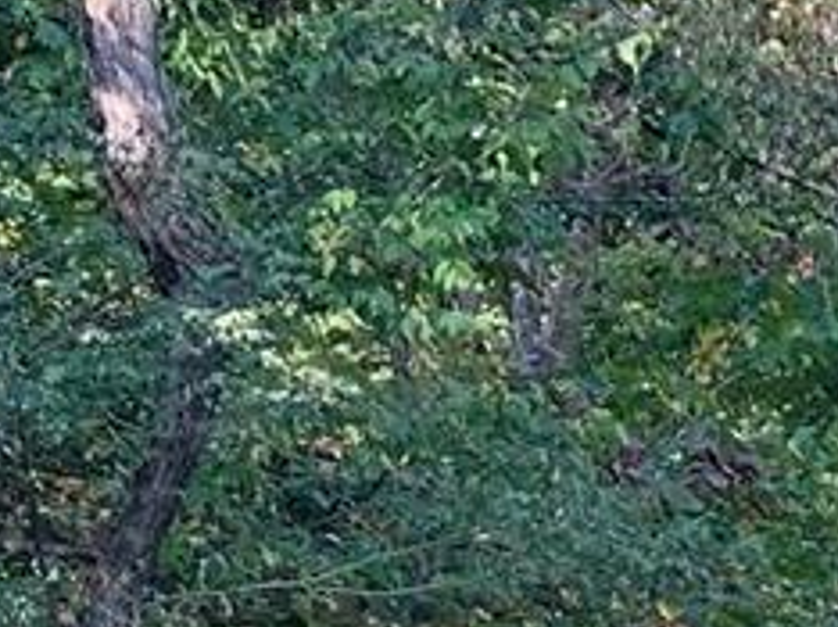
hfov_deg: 5.5
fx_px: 8609
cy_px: 1469
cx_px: 1558
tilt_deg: -2.2
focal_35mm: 356
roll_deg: -1.0
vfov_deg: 4.1
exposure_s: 1/122
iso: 25
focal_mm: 6
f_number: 2.4
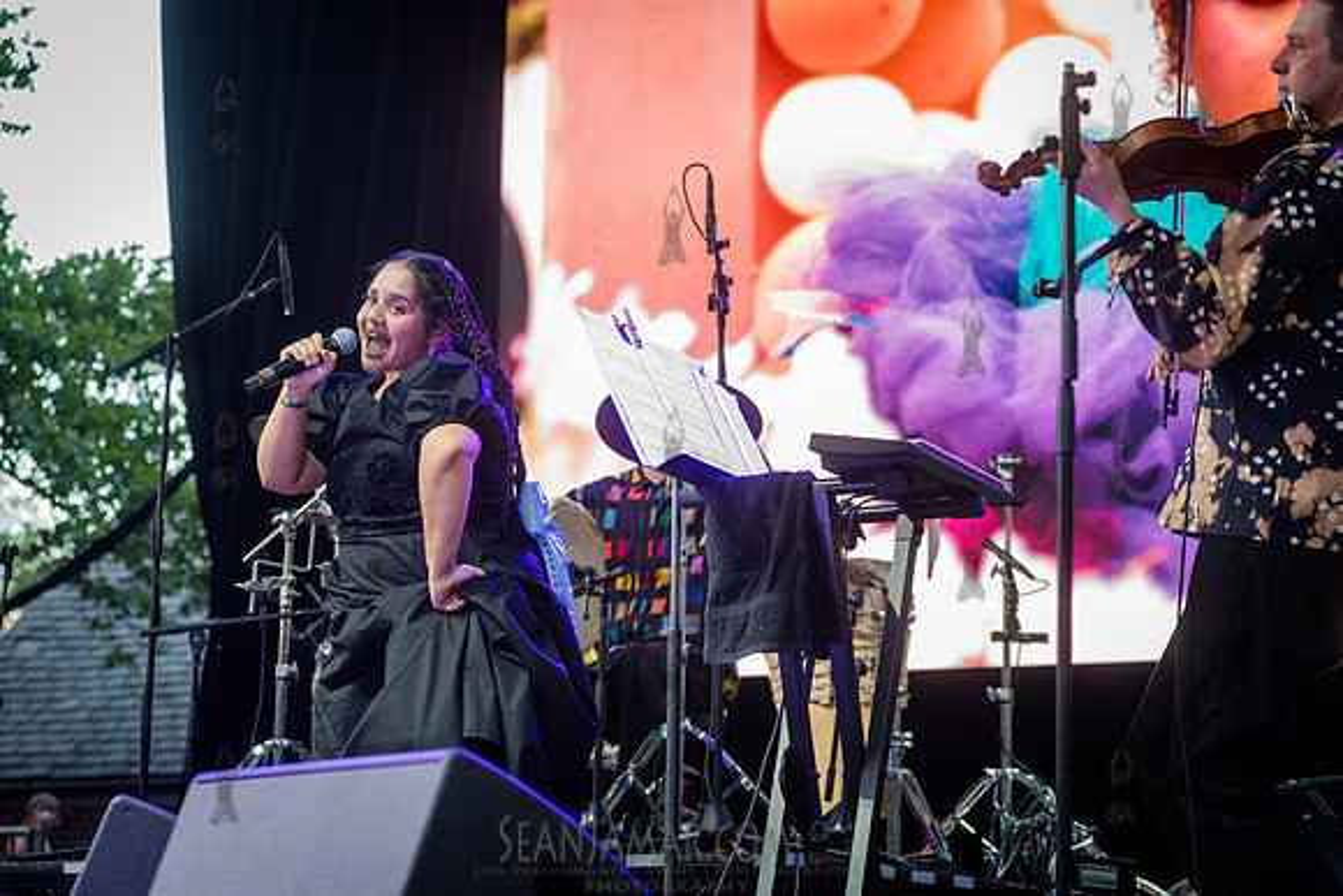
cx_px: 672
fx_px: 2985
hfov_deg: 25.4
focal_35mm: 80
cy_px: 448
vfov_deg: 17.1
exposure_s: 1/250
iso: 1000
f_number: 4
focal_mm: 80
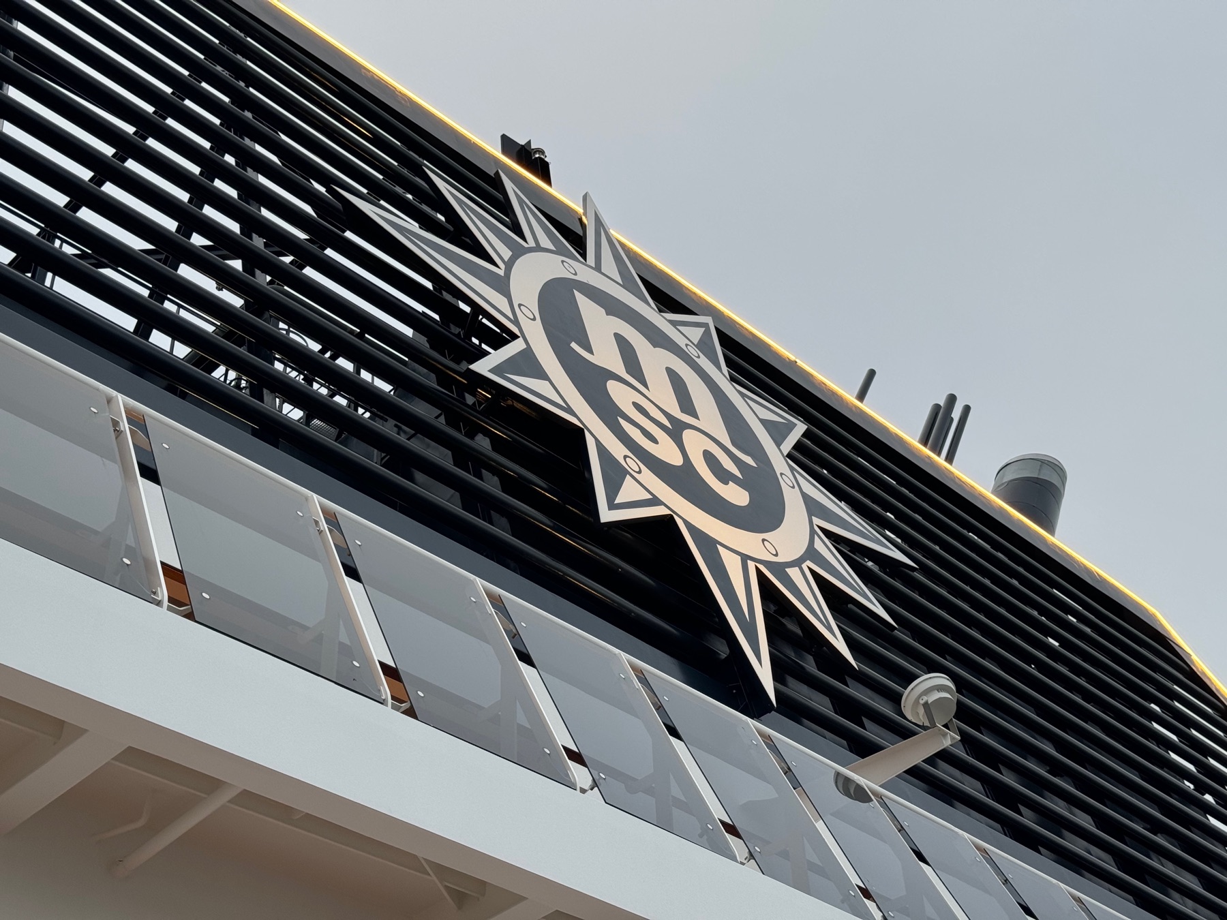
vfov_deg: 30.3
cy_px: 460
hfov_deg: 39.7
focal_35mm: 48
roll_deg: +2.5
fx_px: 1701
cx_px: 614
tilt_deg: +38.1
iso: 64
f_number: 1.78
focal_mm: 6.76
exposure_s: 1/129
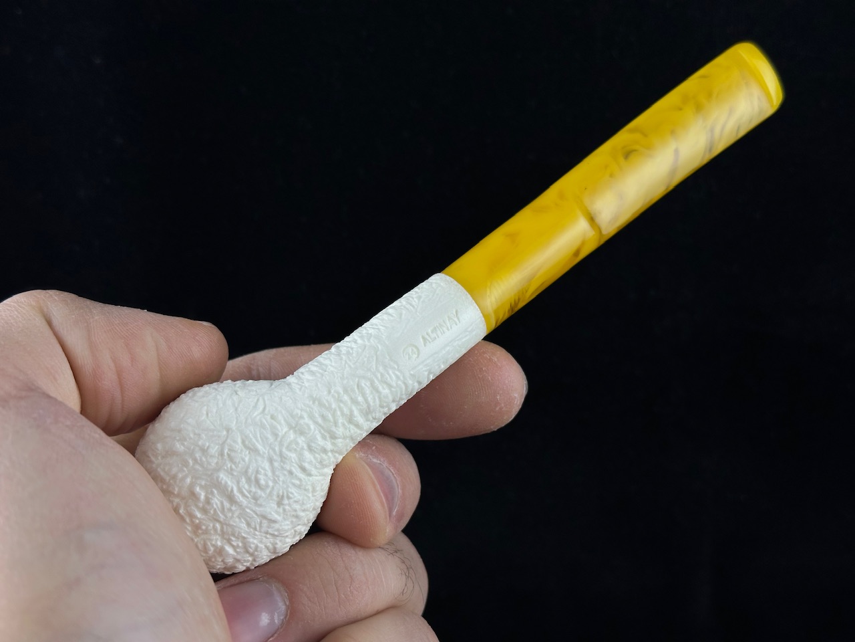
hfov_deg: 39.7
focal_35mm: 48
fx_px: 1186
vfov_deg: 30.3
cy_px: 321
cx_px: 428
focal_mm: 6.86
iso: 64
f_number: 1.78
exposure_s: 1/659
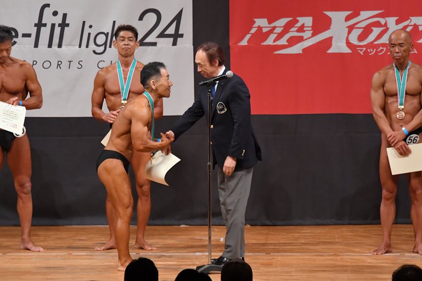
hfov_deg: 8.0
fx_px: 3011
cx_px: 210
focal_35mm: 257
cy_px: 140
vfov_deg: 5.3
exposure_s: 1/400
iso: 6400
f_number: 5.6
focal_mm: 170
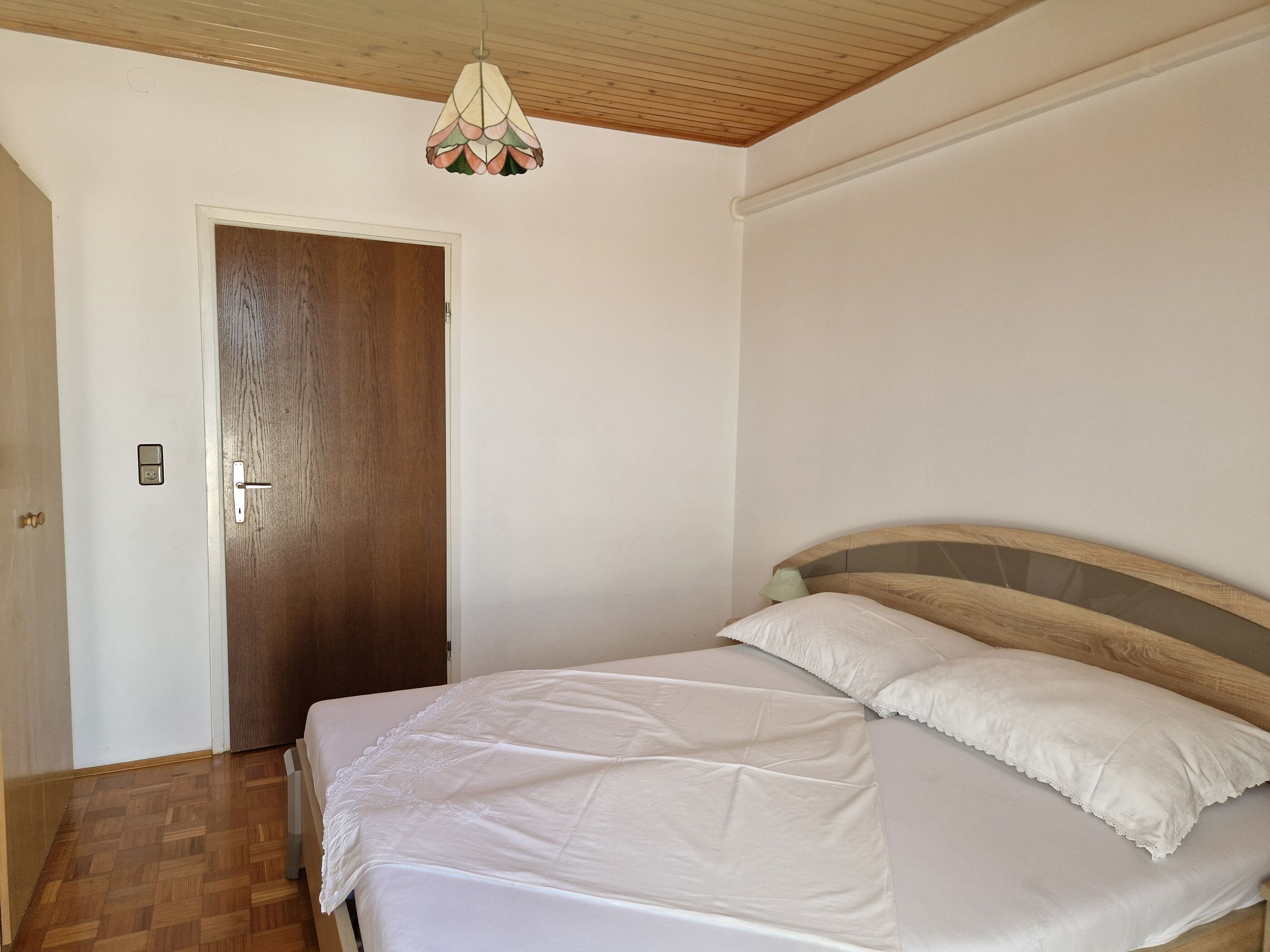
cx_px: 635
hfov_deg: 73.9
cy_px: 476
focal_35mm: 23
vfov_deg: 58.9
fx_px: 844
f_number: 1.8
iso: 64
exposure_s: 1/180
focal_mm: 5.4
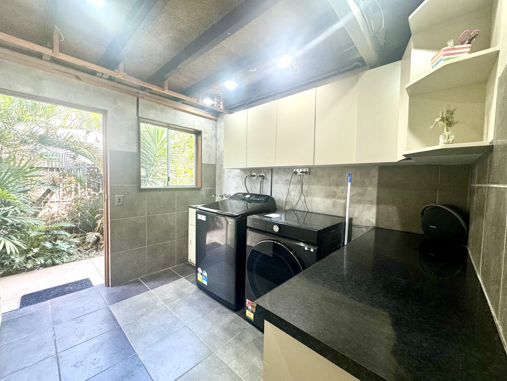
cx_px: 254
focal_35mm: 14
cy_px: 190
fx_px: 205
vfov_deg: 85.7
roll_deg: -0.7
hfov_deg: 102.1
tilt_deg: -2.3
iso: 200
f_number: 2.2
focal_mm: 2.22
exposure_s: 1/100
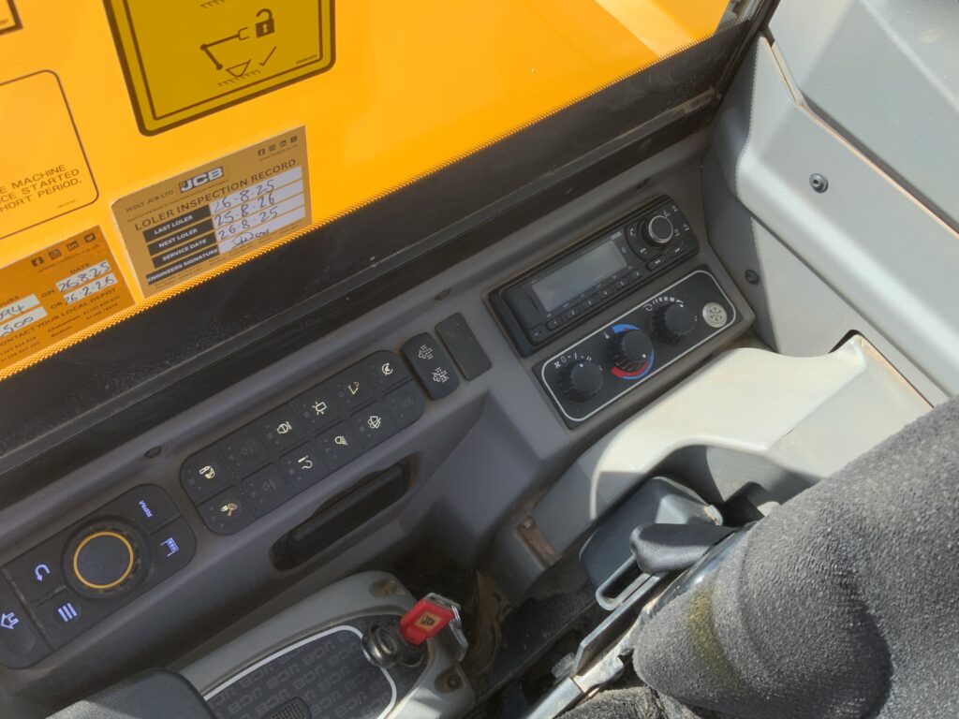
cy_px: 360
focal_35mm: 29
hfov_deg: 61.7
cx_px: 480
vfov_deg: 48.2
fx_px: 803
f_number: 1.8
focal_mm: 3
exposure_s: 1/322
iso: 16
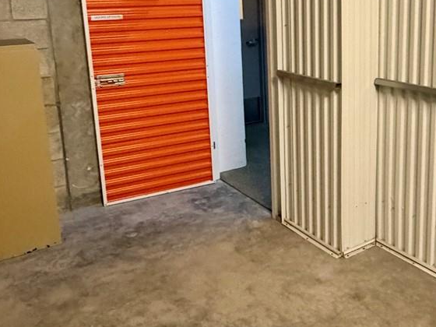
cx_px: 308
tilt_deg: -11.8
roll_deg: +0.3
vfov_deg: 35.4
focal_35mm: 40
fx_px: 504
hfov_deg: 45.7
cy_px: 95
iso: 800
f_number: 2.2
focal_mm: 2.22
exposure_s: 1/60
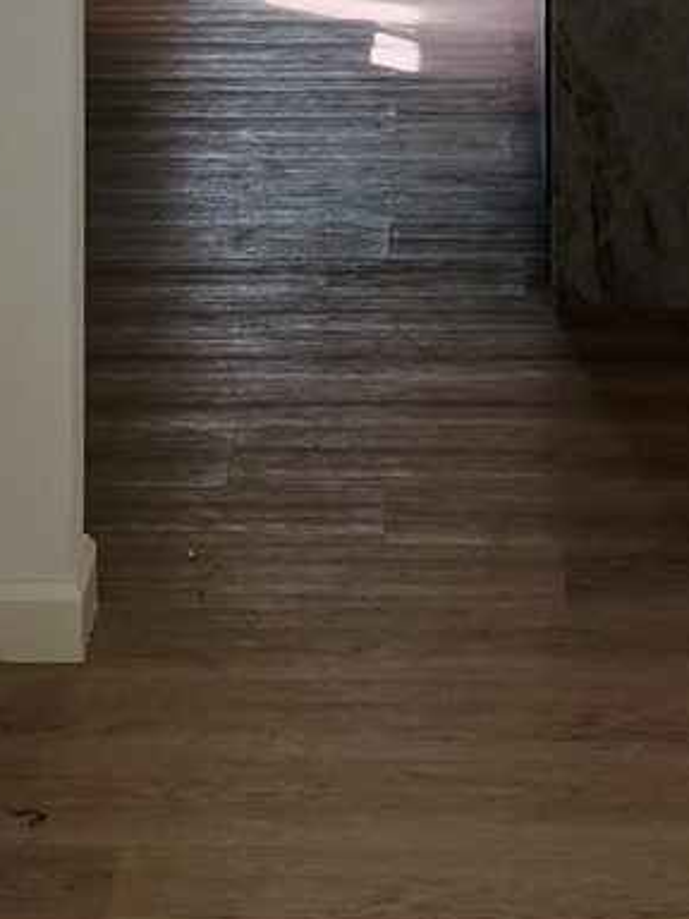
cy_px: -462
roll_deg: -0.2
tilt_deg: -5.2
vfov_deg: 15.2
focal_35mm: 120
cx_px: 380
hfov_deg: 12.3
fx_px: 3185
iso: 64
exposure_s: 1/222
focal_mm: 6.76
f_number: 1.78
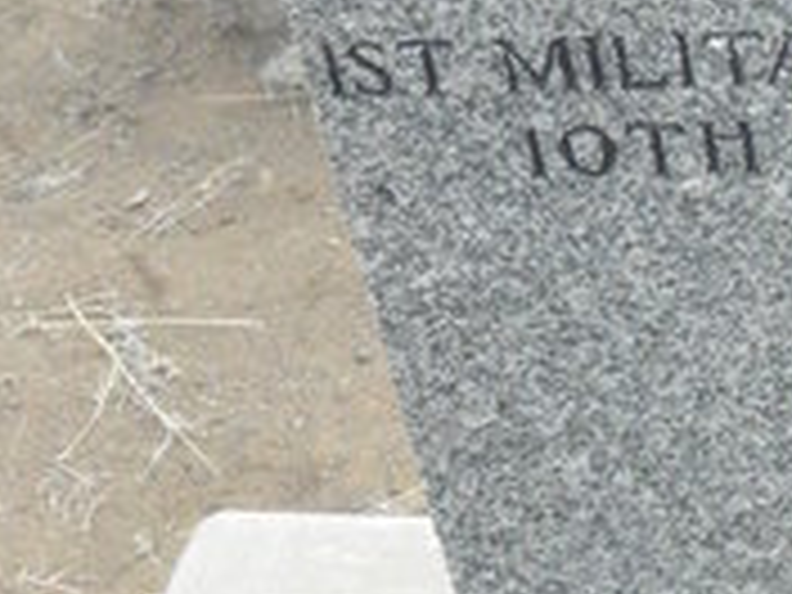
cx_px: 1017
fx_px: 2700
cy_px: -18
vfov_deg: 12.4
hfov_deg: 15.9
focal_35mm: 118
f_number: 6.3
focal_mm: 4.6
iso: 200
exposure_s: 1/80
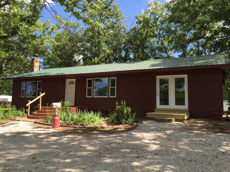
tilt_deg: +5.4
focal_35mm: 29
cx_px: 115
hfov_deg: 61.7
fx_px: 193
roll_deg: -1.6
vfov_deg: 48.2
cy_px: 86
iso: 32
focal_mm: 4.15
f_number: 2.2
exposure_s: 1/807
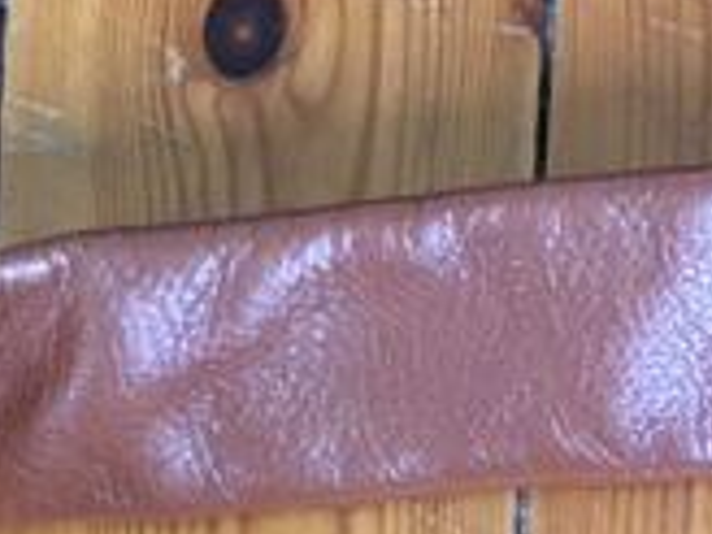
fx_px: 3641
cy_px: 1298
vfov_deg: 7.8
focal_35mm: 177
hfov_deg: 9.5
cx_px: 1876
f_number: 2.2
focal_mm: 4.15
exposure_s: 1/33
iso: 160
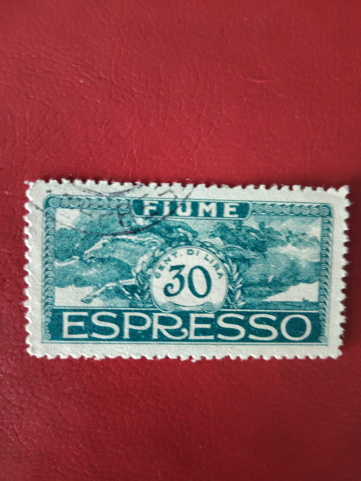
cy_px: 240
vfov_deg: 69.4
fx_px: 348
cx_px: 180
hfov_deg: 54.9
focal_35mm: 25
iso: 2263
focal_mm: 4.15
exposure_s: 1/16.7
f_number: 1.8
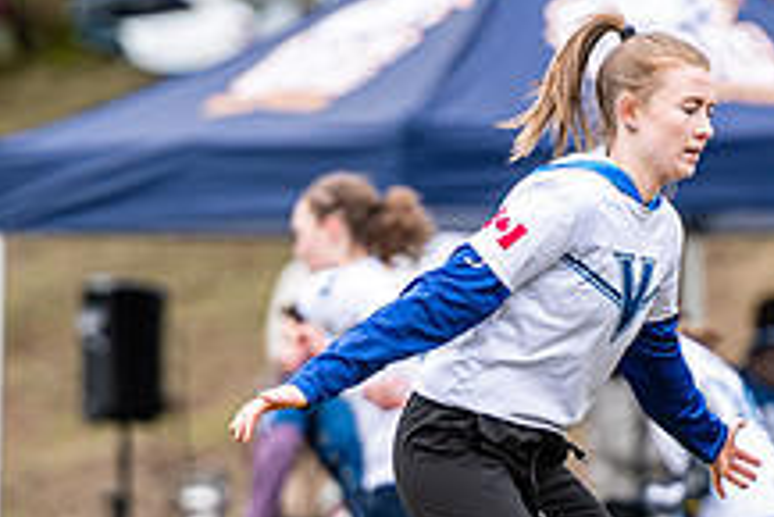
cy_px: 419
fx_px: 17254
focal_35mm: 802
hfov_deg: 2.6
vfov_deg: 1.7
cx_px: 688
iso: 250
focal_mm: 200
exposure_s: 1/1000
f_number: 3.2
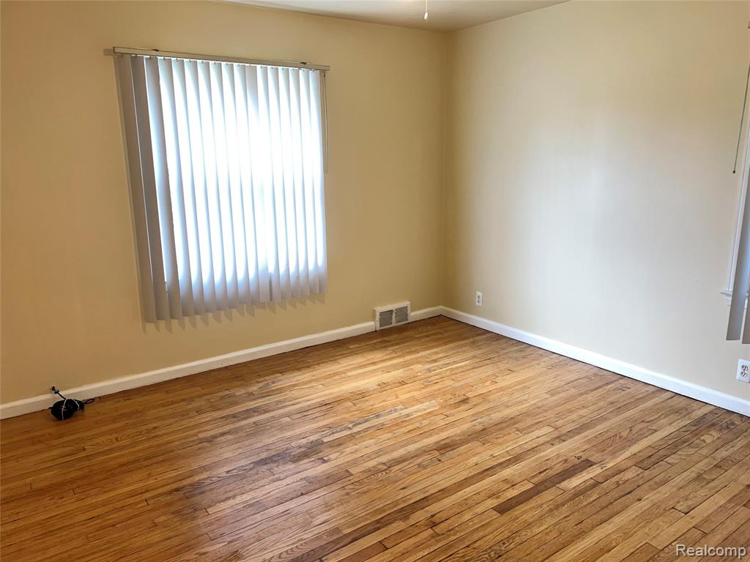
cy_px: 281
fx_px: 563
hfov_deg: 67.3
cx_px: 375
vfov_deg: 53.1
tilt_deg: -13.7
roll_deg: +0.8
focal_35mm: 26
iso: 64
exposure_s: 1/36
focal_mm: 5.7
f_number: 1.5
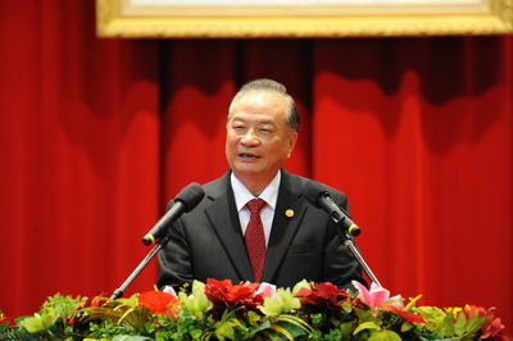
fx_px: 7119
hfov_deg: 4.1
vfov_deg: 2.7
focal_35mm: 500
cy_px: 170
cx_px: 256
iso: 3200
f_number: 5.6
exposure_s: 1/80
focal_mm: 500
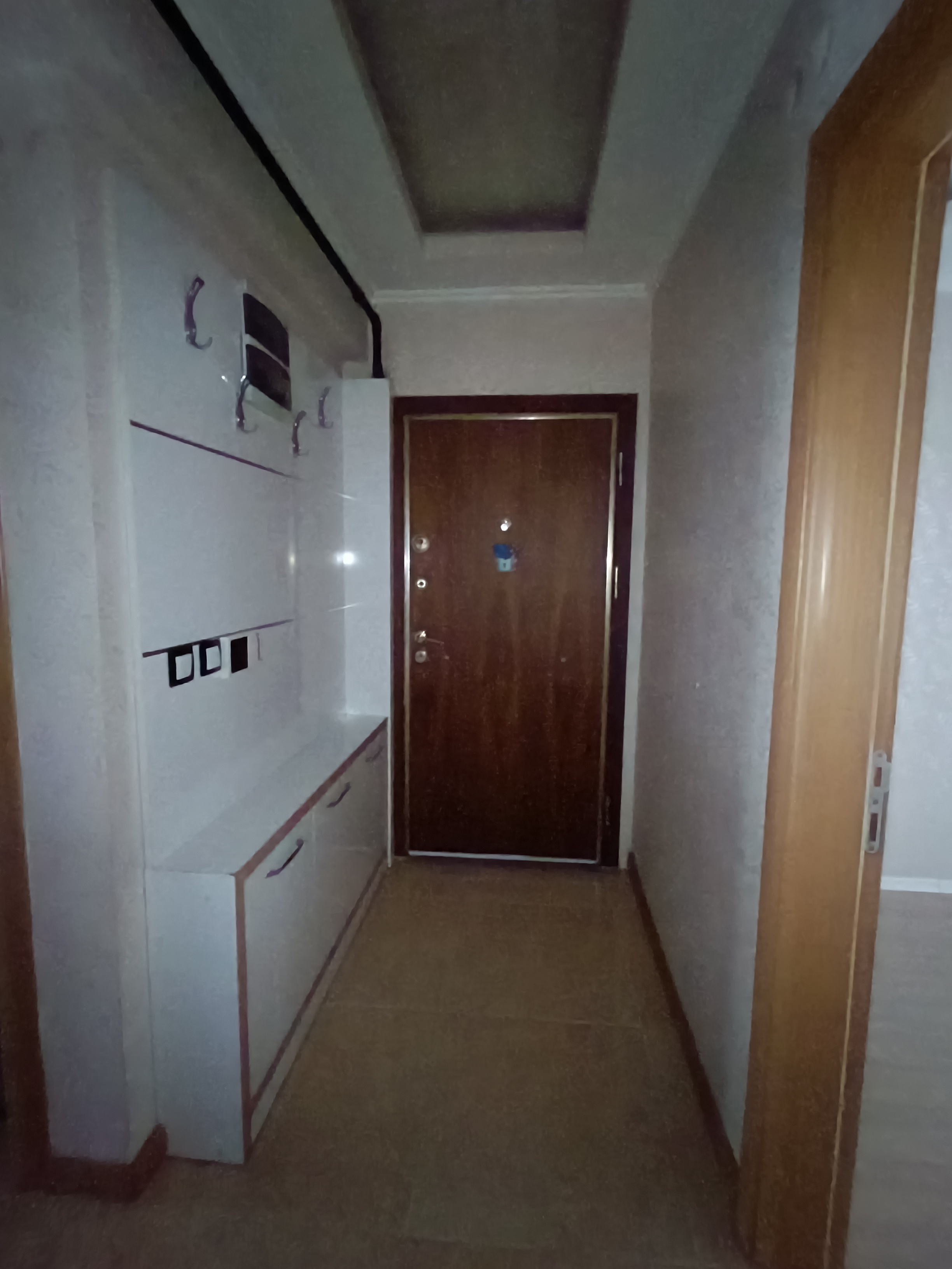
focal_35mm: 16
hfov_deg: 78.1
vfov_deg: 94.5
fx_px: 587
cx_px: 476
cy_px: 634
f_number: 2.2
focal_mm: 1.66
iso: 3932
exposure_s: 1/20
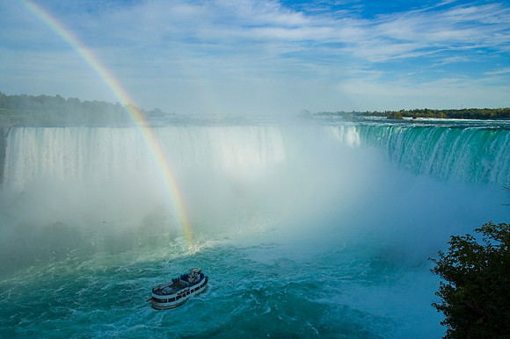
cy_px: 170
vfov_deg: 47.9
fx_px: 382
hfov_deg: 67.4
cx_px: 255
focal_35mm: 27
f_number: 11
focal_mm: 18
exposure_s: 1/320
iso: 200
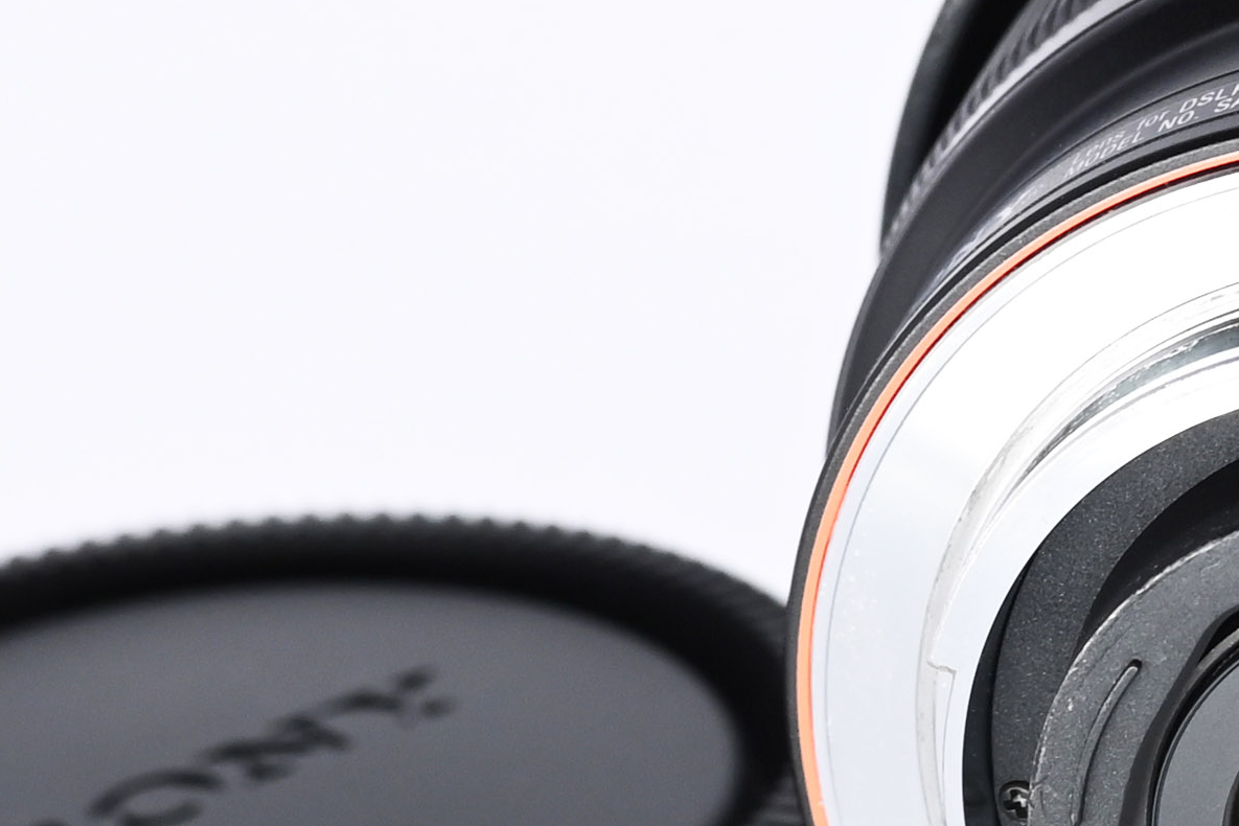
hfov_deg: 7.6
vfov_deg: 5.1
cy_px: 790
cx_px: 1630
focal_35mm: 269
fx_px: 9257
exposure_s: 1/160
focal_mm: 54
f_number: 9
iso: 500
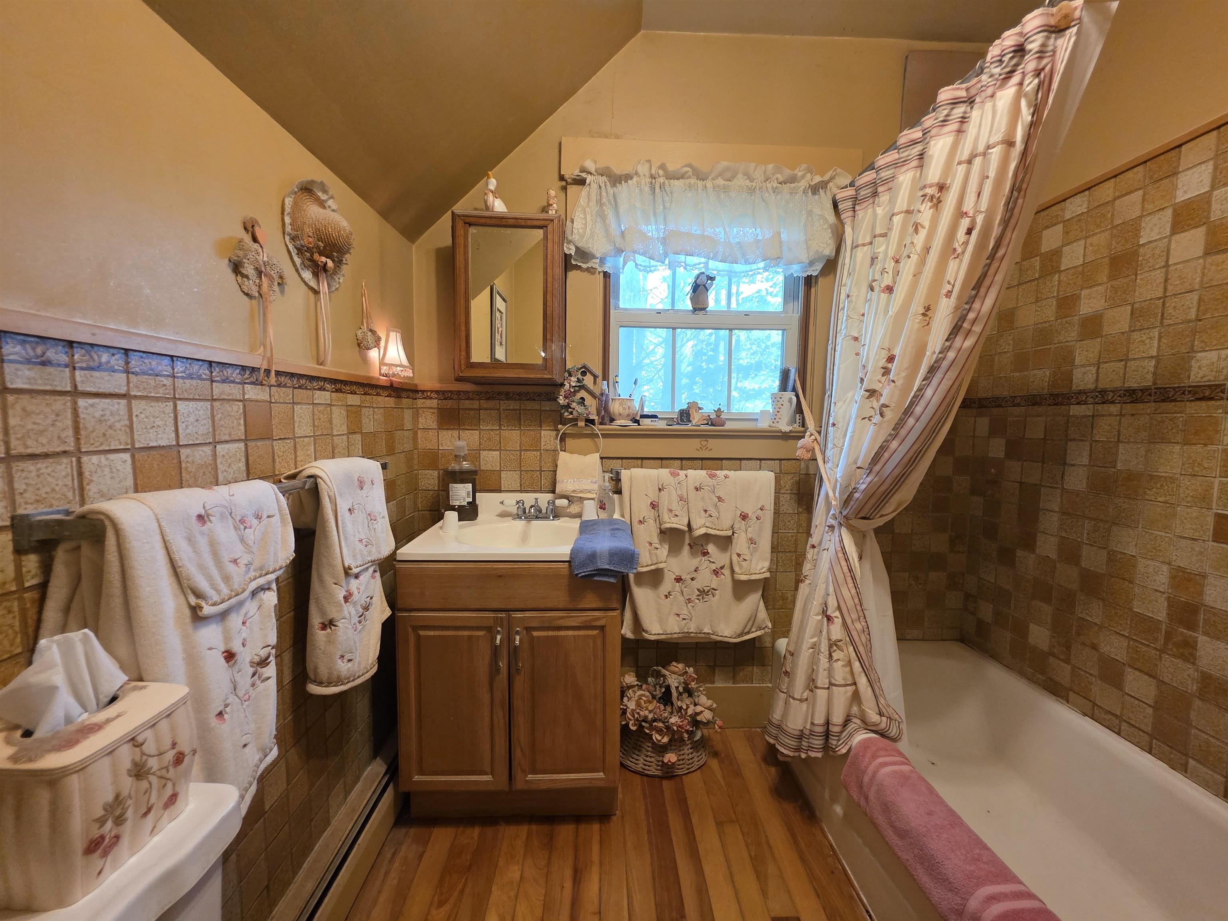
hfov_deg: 106.2
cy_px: 460
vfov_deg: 89.9
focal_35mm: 13
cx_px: 614
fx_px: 461
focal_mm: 2.2
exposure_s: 1/60
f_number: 1.9
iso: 400
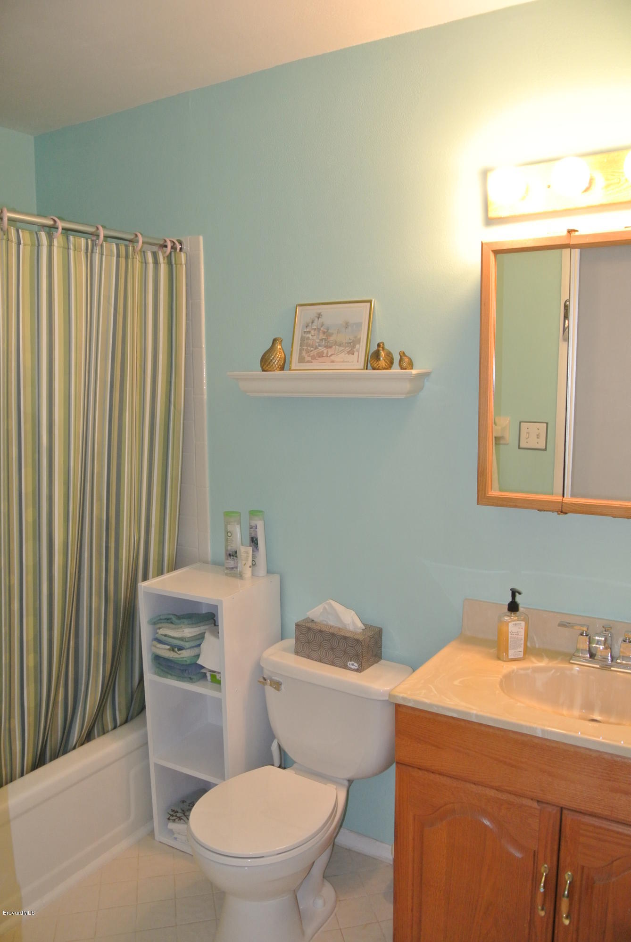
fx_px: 708
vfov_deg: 67.3
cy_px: 471
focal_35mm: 27
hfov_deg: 48.0
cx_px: 316
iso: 500
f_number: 3.5
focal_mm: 10
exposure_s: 1/60
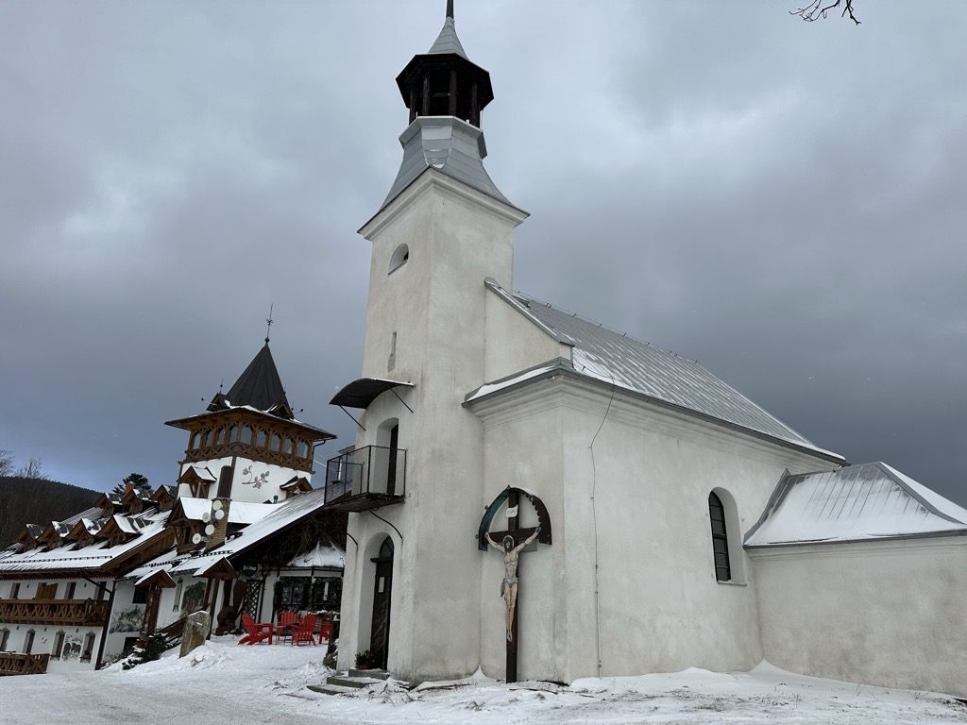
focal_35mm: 24
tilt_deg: +19.6
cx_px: 484
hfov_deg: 71.6
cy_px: 362
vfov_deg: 56.8
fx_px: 670
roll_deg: -1.0
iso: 80
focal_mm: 6.86
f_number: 1.78
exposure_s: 1/1473
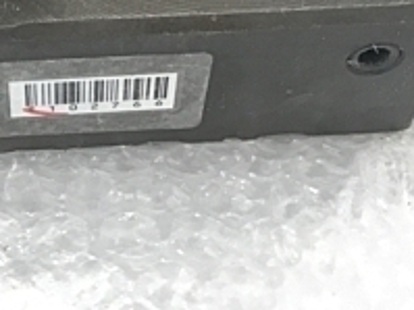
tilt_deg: -46.7
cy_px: -148
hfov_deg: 21.1
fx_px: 1076
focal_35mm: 90
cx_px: 6
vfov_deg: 15.2
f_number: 1.8
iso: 40
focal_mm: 3.99
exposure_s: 1/20
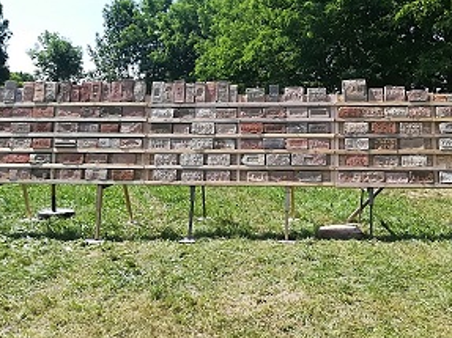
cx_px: 262
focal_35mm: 36
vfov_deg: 39.6
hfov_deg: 51.2
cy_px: 175
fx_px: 470
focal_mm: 3.83
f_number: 2.2
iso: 50
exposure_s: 1/559
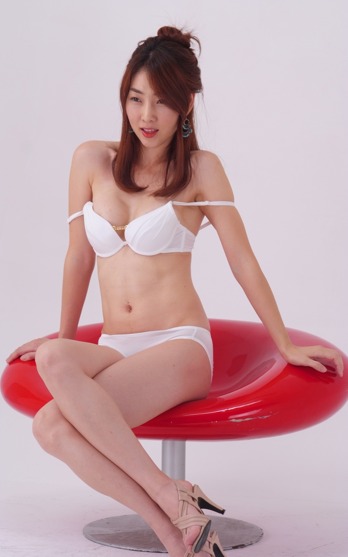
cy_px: 279
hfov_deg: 10.0
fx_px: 1988
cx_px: 170
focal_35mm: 131
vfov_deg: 15.9
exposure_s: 1/160
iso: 320
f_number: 5
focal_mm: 85
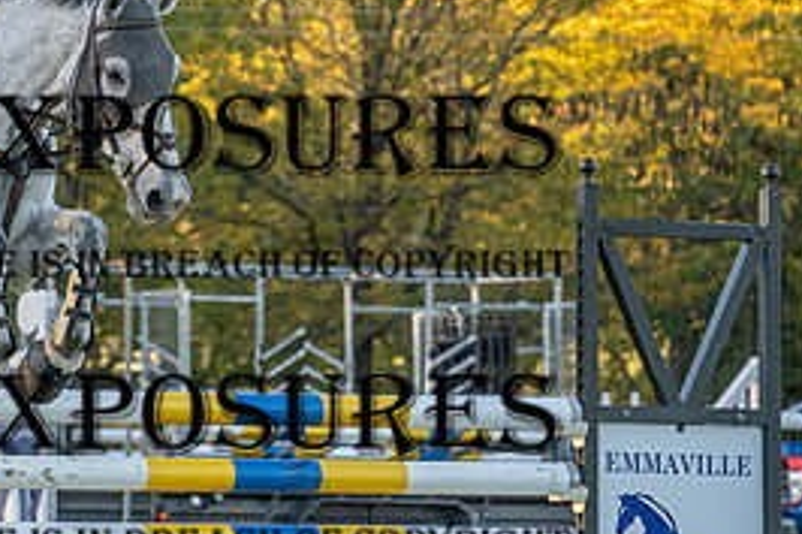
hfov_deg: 5.8
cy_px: 184
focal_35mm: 357
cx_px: 18
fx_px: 7948
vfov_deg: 3.8
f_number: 6.3
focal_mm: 154
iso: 5000
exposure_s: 1/1600
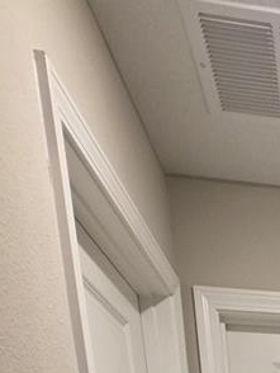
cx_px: 466
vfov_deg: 21.7
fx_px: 571
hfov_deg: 21.2
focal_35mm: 53
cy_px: 680
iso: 250
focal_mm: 2.2
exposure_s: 1/120
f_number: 1.9
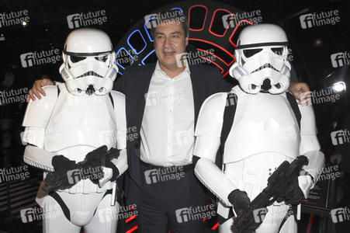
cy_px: 116
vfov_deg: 43.5
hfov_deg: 62.0
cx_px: 175
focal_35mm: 30
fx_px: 291
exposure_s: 1/200
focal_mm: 20
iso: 900
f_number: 5.6
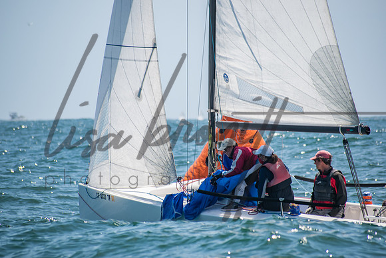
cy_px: 129
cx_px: 193
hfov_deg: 5.7
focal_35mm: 360
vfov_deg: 3.8
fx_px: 3861
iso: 200
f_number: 6.3
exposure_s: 1/800
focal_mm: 240
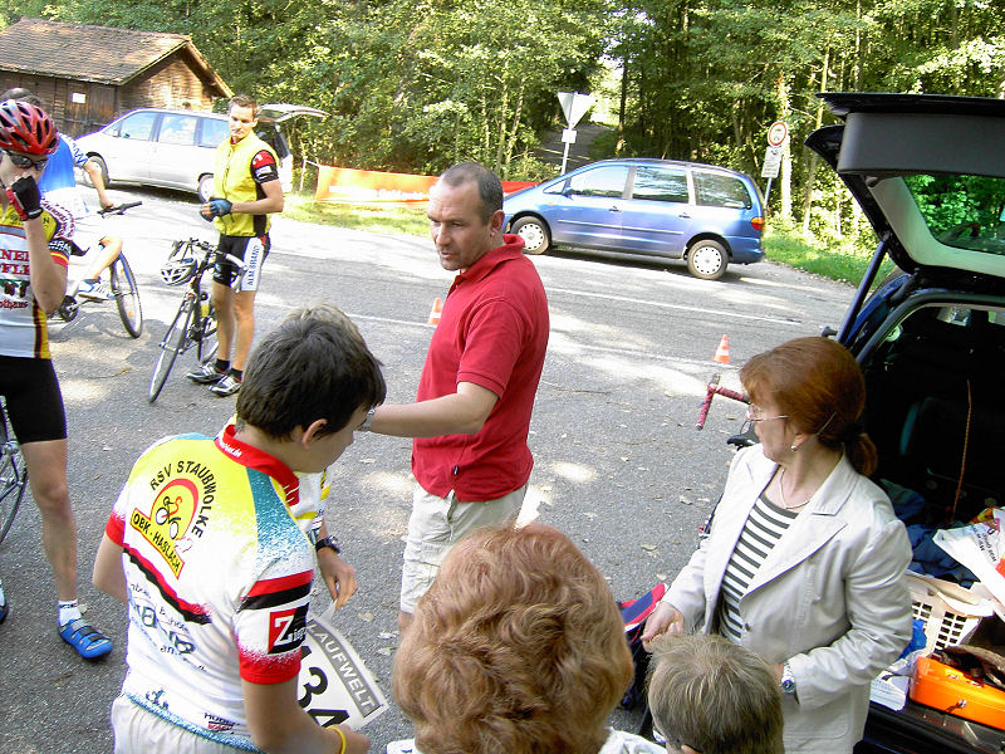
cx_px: 502
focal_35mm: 35
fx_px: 1016
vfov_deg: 40.7
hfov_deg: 52.6
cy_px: 377
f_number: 3.5
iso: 100
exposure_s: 1/80
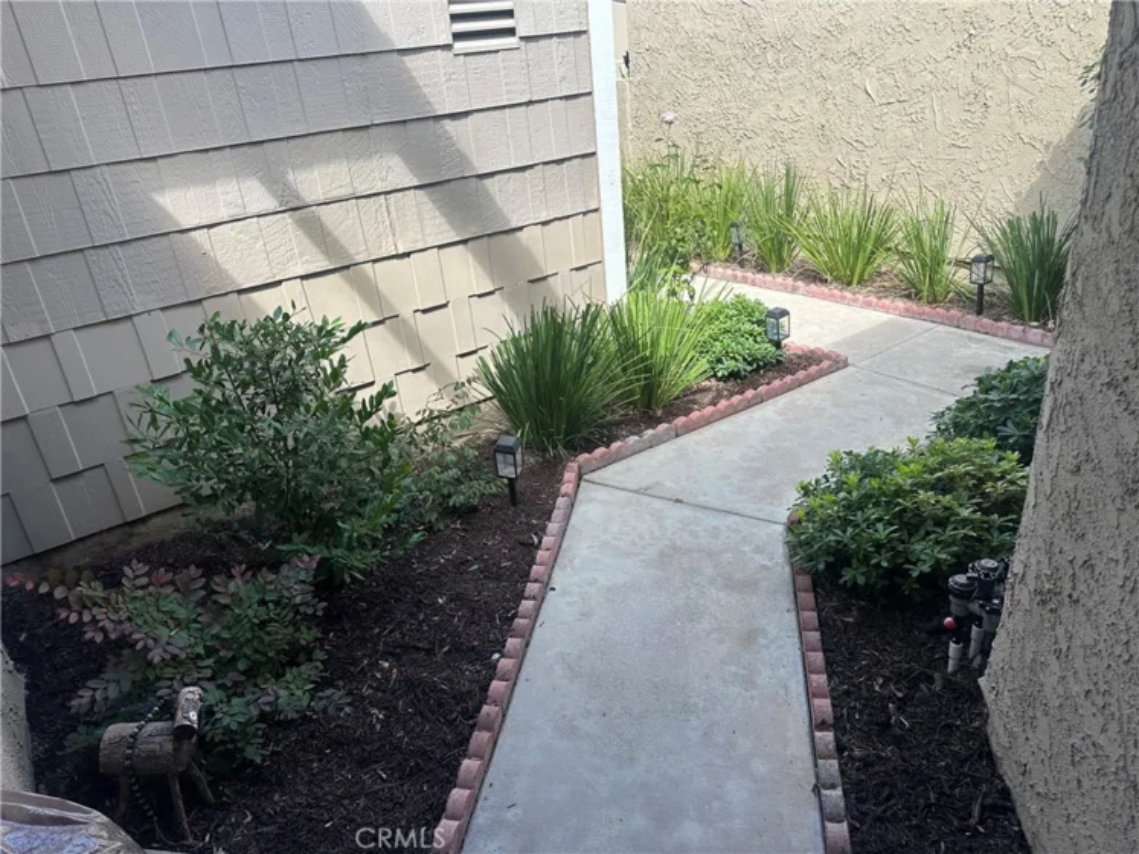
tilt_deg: -25.5
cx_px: 570
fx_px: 790
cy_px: 427
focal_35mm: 24
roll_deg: +4.9
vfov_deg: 56.8
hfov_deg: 71.6
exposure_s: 1/927
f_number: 1.78
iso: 80
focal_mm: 6.86
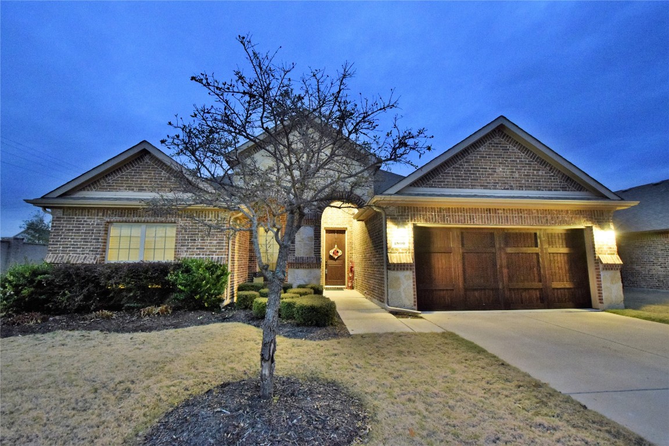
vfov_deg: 77.3
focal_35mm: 15
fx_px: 279
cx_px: 334
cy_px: 223
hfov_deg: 100.4
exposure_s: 1/13
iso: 12800
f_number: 8
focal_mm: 10
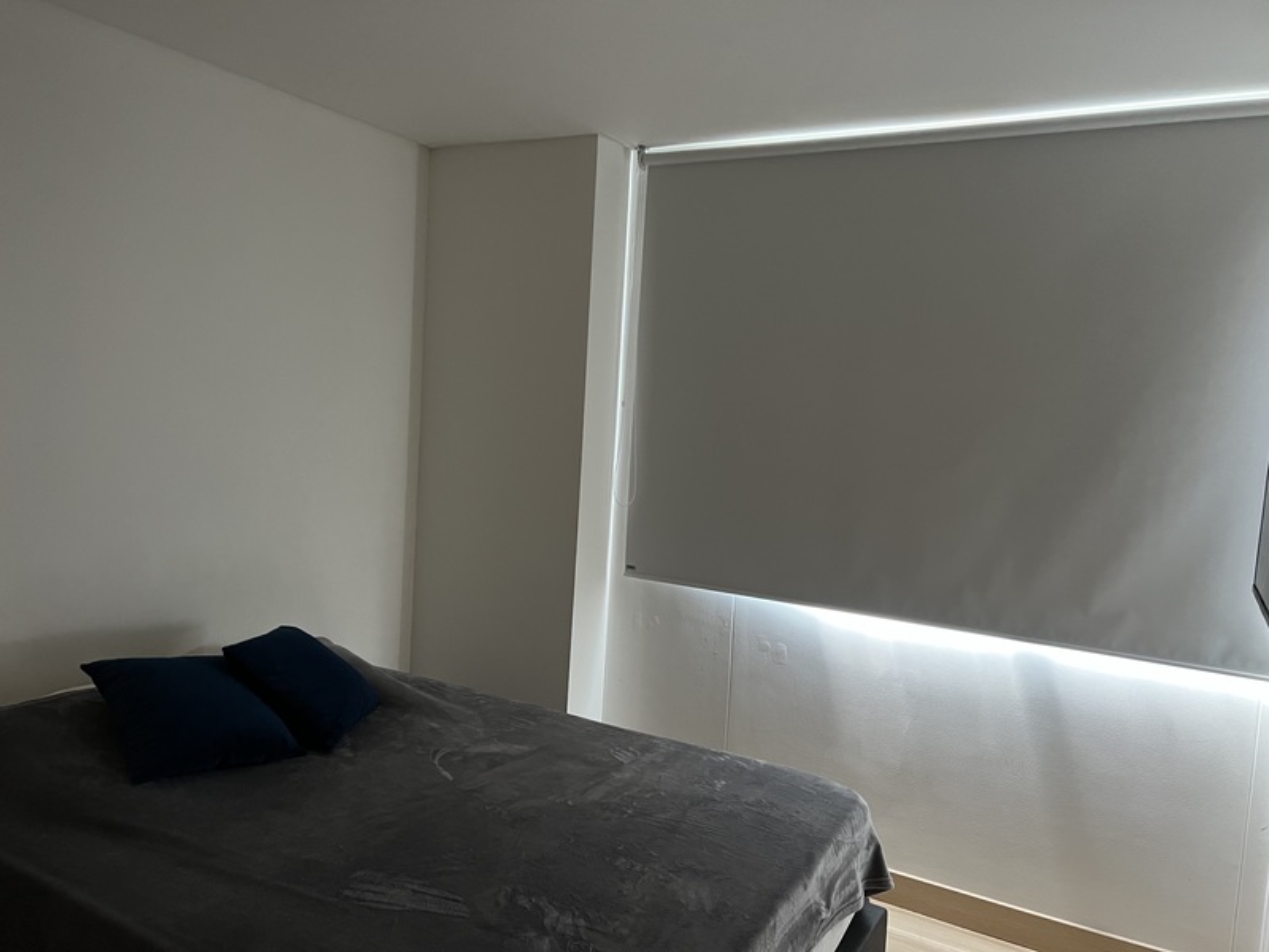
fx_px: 953
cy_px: 476
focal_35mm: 26
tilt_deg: -4.6
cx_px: 634
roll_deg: -2.9
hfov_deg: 67.3
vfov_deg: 53.1
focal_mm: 5.7
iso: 400
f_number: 1.5
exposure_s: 1/60
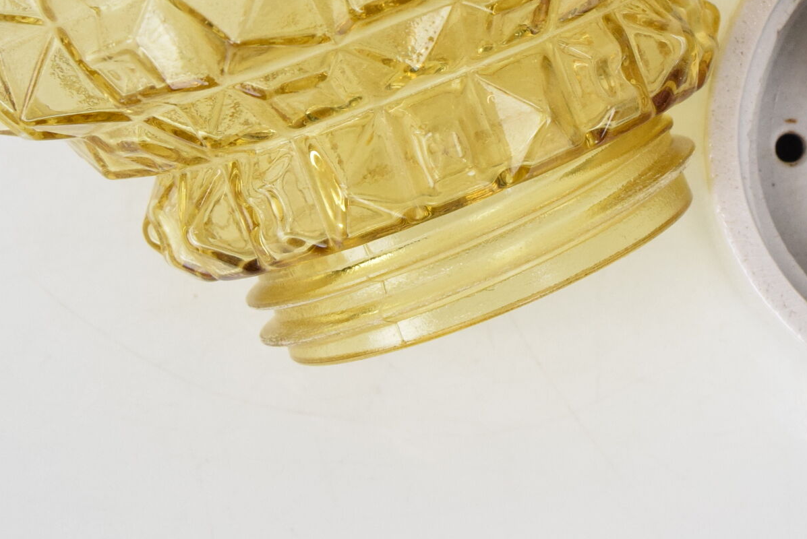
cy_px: 1
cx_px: 735
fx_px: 2019
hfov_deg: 22.0
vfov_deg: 15.0
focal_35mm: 90
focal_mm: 24
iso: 1600
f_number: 7.1
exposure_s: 1/200
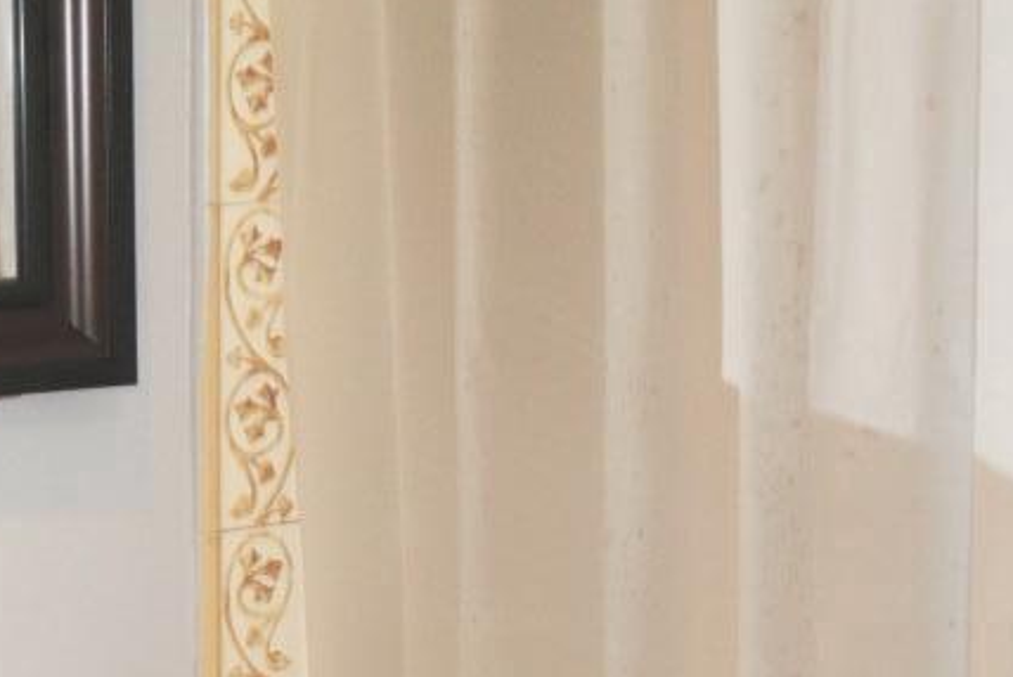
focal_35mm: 87
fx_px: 2450
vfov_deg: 15.2
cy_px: 812
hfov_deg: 23.3
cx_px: 419
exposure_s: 1/45
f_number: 2.8
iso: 200
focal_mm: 6.2
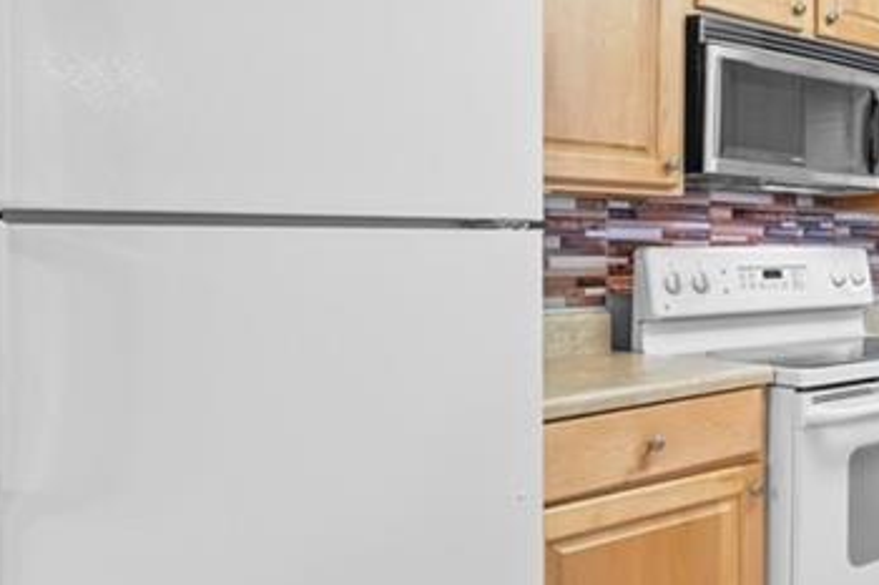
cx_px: 1188
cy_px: 245
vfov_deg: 32.5
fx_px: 1001
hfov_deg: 32.7
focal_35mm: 41
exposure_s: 1
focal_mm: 14
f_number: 7.1
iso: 200
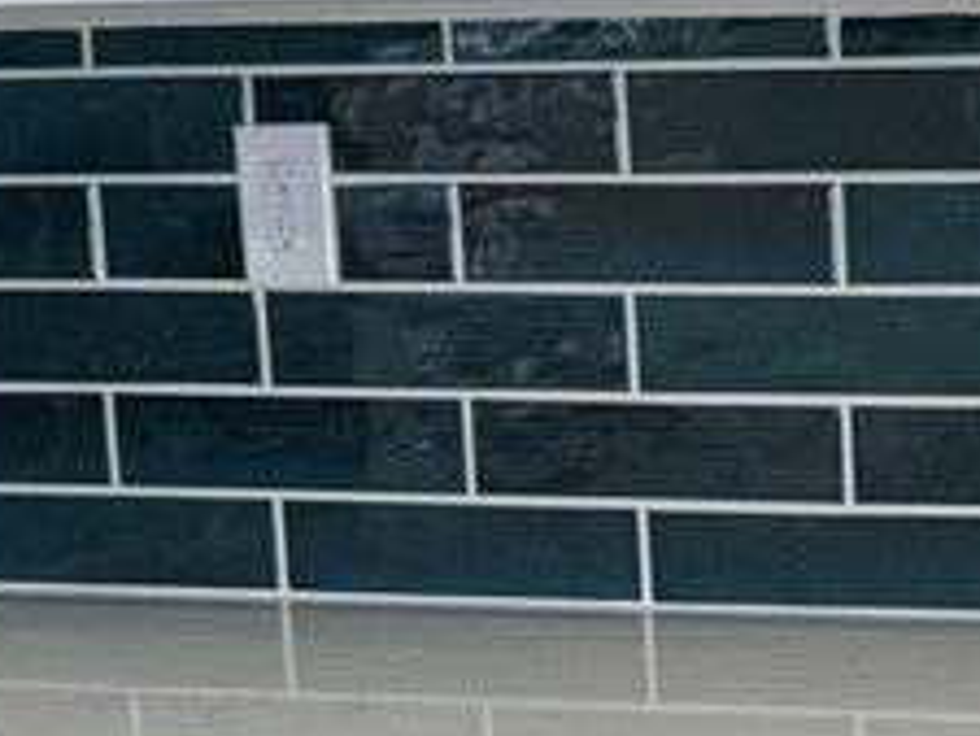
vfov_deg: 13.4
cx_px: 1259
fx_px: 3088
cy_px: 714
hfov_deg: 17.0
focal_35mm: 109
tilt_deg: -9.1
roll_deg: +0.7
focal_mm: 6.76
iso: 64
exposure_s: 1/120
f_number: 1.78
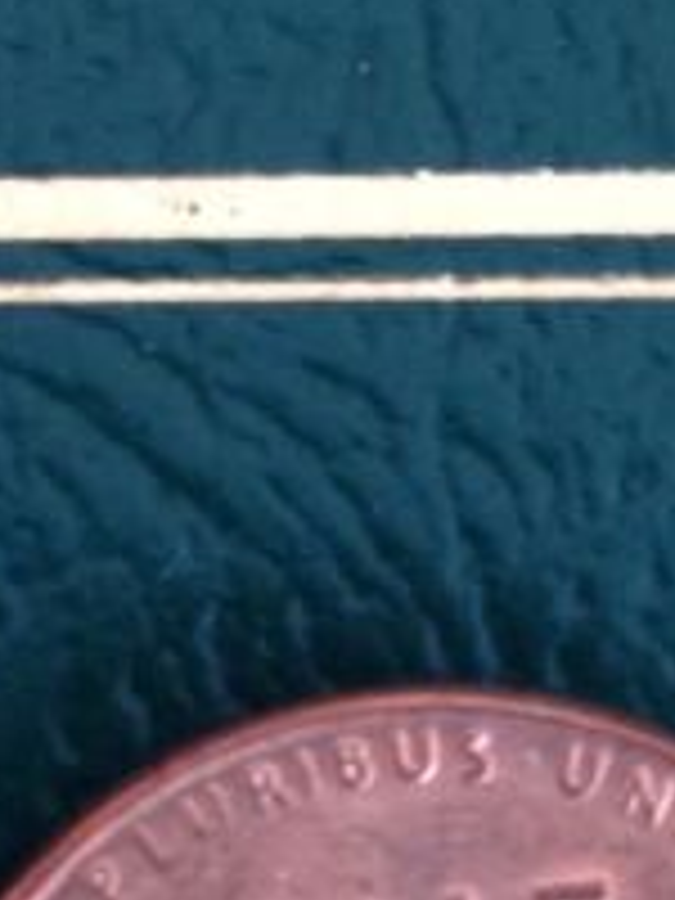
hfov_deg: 9.0
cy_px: 1071
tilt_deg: -80.5
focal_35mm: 165
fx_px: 4290
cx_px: 441
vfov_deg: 11.7
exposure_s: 1/20
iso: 125
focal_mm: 4.12
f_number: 2.4
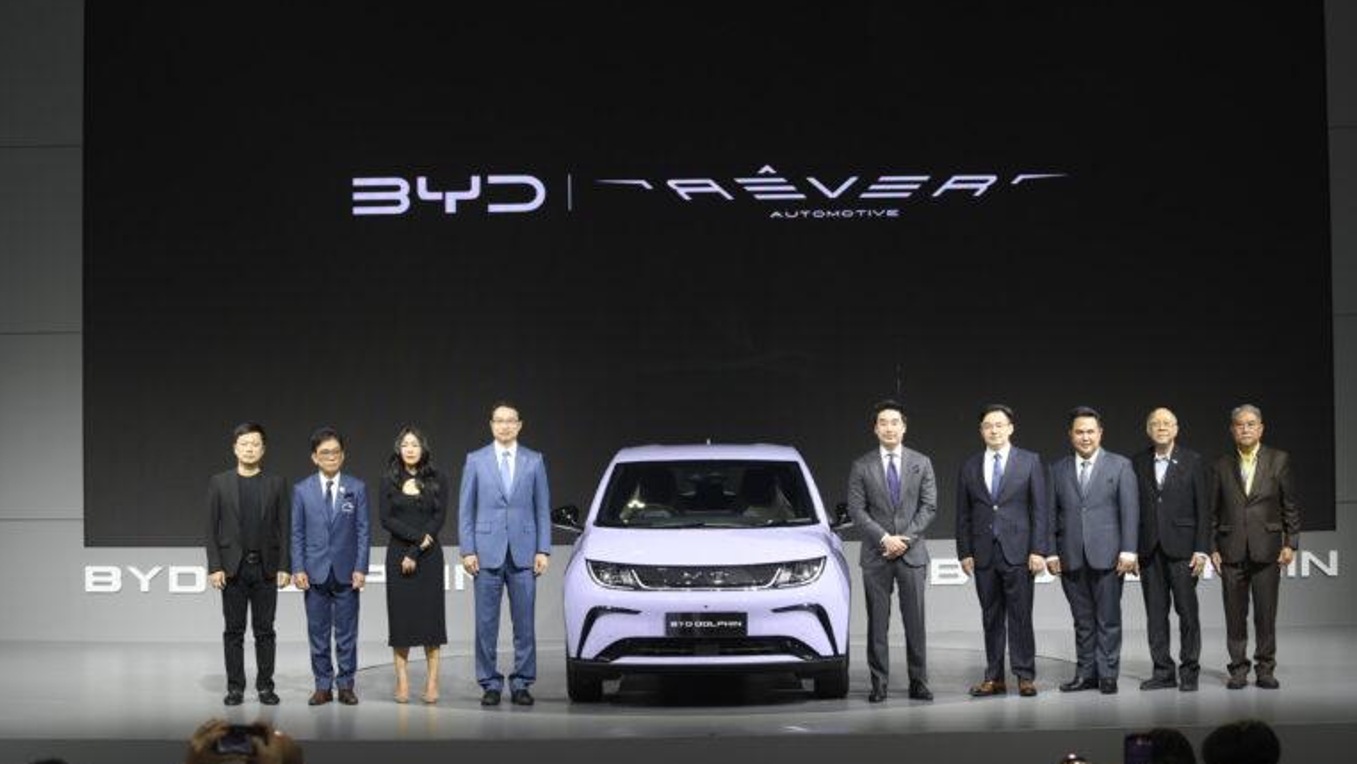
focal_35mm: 76
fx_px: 2735
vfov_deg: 15.9
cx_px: 678
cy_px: 335
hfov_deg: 27.9
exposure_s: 1/250
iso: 500
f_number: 4
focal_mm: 72
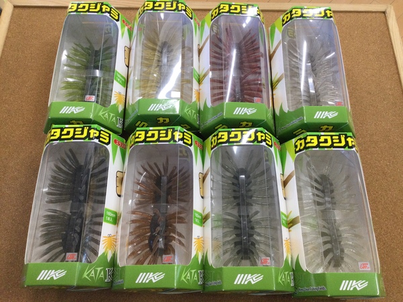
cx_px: 202
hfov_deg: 58.4
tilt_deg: -68.4
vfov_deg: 45.4
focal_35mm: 31
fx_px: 361
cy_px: 151
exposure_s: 1/30
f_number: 2.4
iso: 32
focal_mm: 3.3
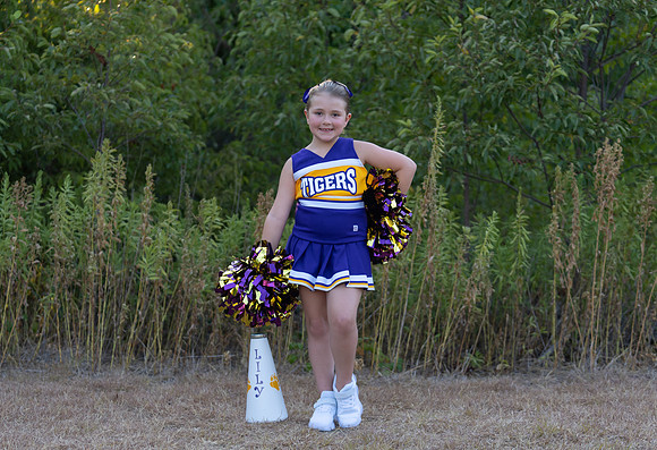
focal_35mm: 79
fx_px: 1460
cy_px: 244
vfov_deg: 17.5
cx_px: 317
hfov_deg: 25.4
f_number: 2.8
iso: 160
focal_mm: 70
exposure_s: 1/320
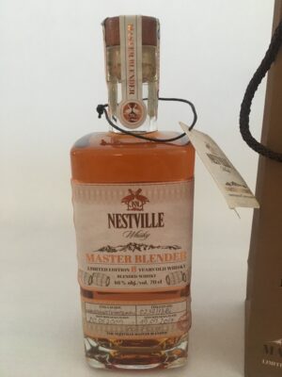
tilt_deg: -17.2
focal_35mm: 29
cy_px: 188
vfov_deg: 61.7
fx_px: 315
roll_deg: +0.4
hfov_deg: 48.2
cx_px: 141
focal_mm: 4.15
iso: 200
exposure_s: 1/17
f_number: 2.2
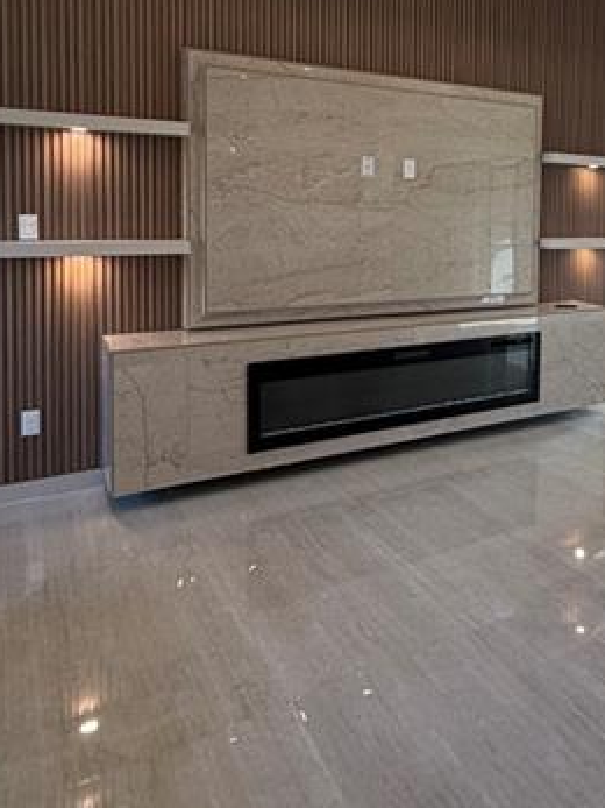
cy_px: 249
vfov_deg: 56.7
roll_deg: -1.8
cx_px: 528
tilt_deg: -3.5
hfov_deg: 42.2
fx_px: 723
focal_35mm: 31
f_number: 2.2
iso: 100
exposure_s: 1/120
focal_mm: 2.22
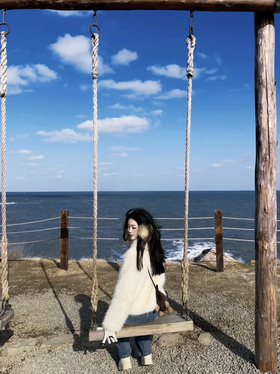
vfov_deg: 69.4
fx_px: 270
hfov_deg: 54.9
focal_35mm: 25
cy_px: 182
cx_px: 143
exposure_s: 1/7937
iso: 80
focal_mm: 6.76
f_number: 1.78
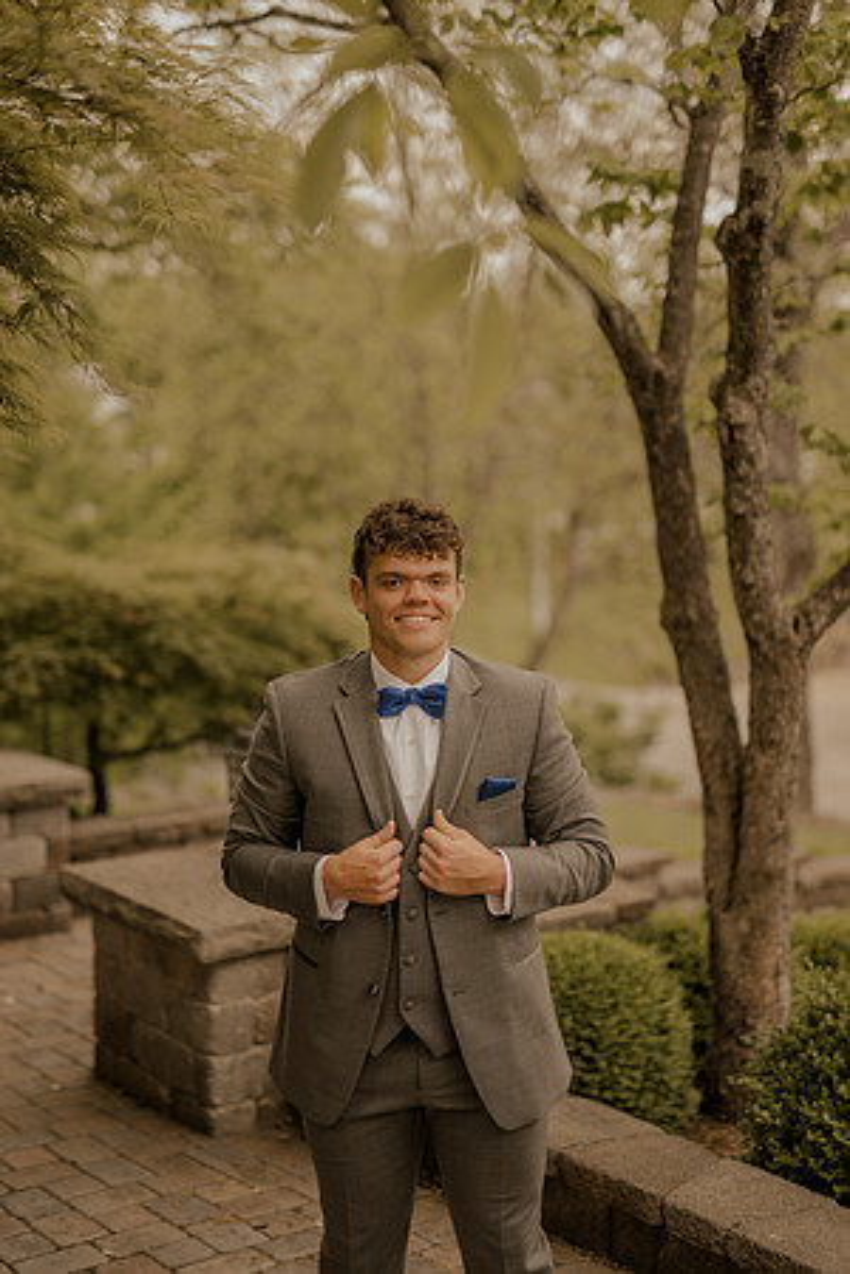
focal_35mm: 50
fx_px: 1771
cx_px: 425
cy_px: 637
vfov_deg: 39.6
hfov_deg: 27.0
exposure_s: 1/640
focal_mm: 50
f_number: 2.2
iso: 100
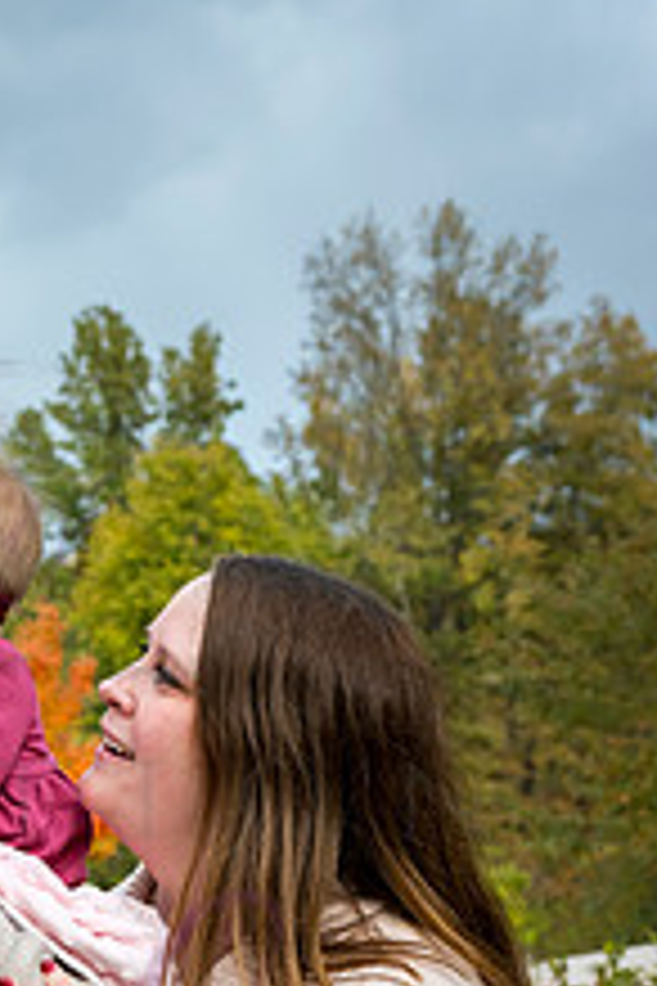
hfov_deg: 17.1
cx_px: 18
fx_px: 2135
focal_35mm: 78
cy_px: 959
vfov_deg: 24.9
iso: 400
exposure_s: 1/500
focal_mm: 38
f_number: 5.6
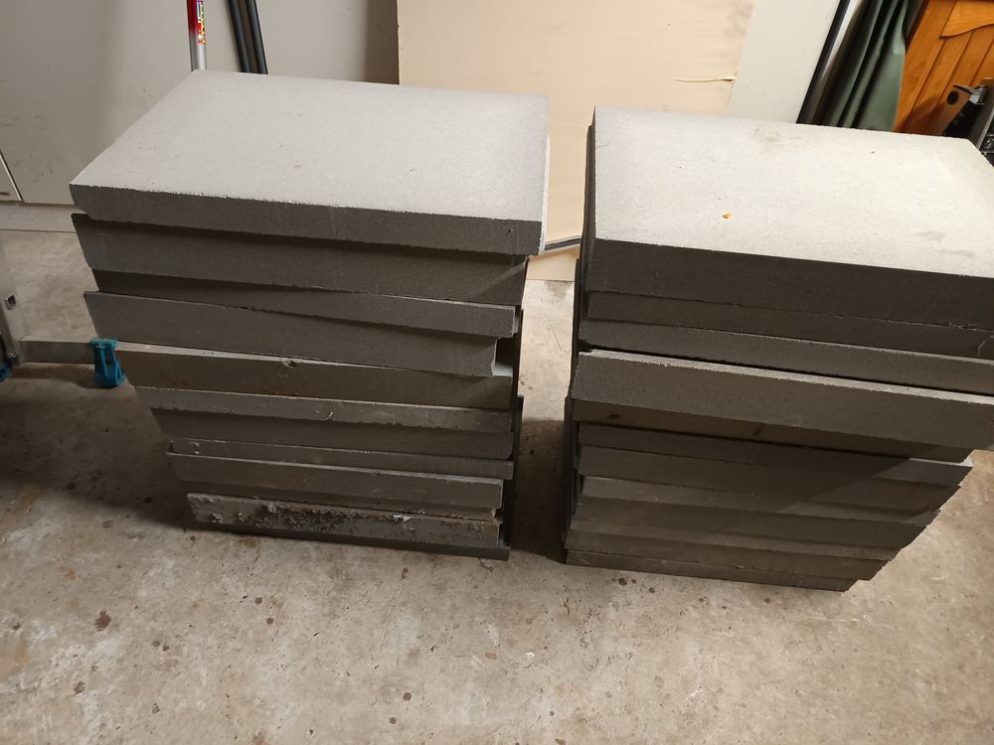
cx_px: 497
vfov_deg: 56.8
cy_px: 372
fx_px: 689
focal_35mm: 24
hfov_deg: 71.6
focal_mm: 5.31
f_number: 1.7
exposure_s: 1/33.3
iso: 1100
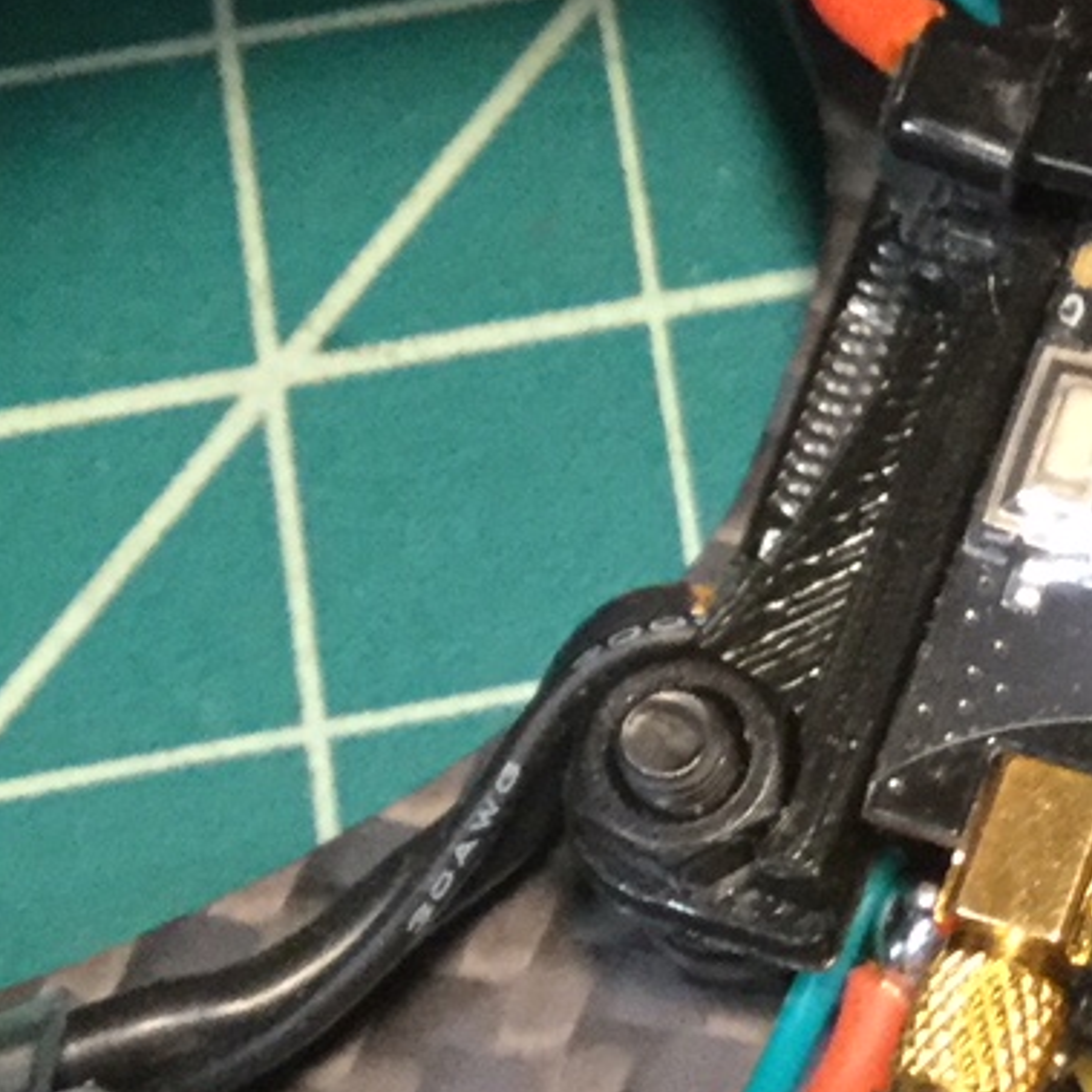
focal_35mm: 118
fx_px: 4211
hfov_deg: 14.0
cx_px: 1565
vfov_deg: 14.8
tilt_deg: -69.5
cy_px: 576
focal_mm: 3.3
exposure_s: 1/17
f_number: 2.4
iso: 200
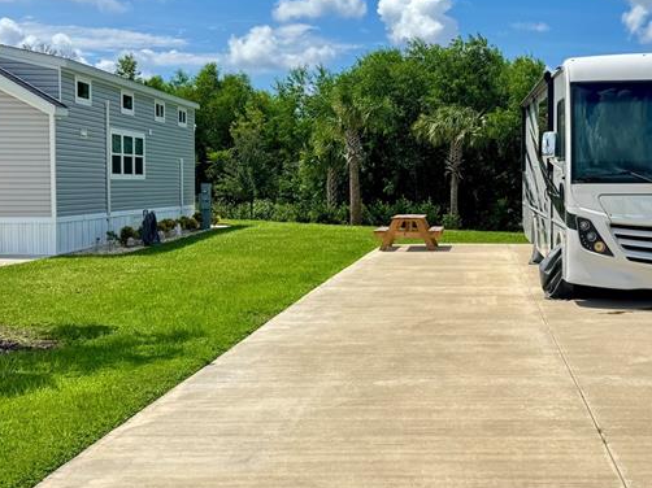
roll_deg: +0.1
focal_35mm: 49
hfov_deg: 38.0
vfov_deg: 29.6
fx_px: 922
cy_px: 210
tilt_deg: -0.8
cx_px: 487
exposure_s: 1/5348
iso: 80
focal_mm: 6.76
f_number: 1.78
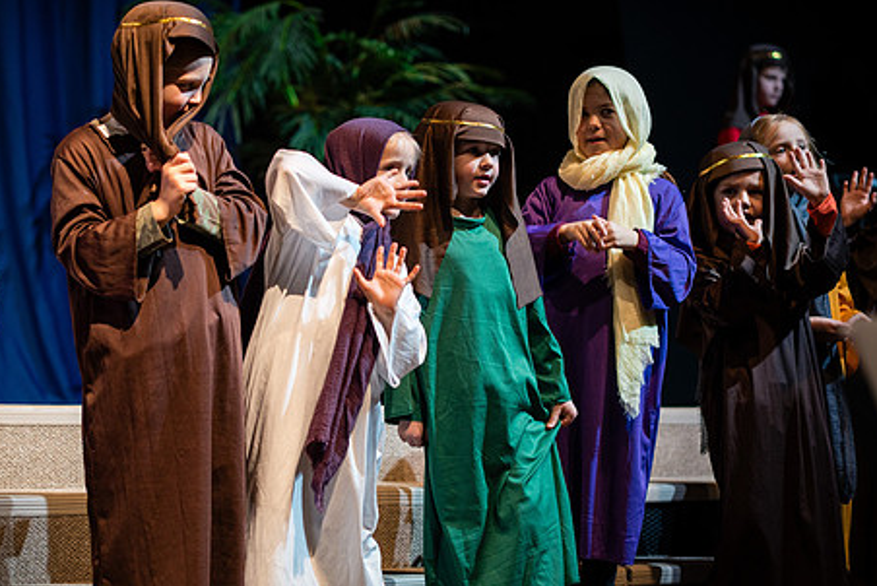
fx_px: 2657
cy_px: 309
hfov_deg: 18.7
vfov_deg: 12.6
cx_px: 396
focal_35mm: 109
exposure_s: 1/250
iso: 500
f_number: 2.8
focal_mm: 85
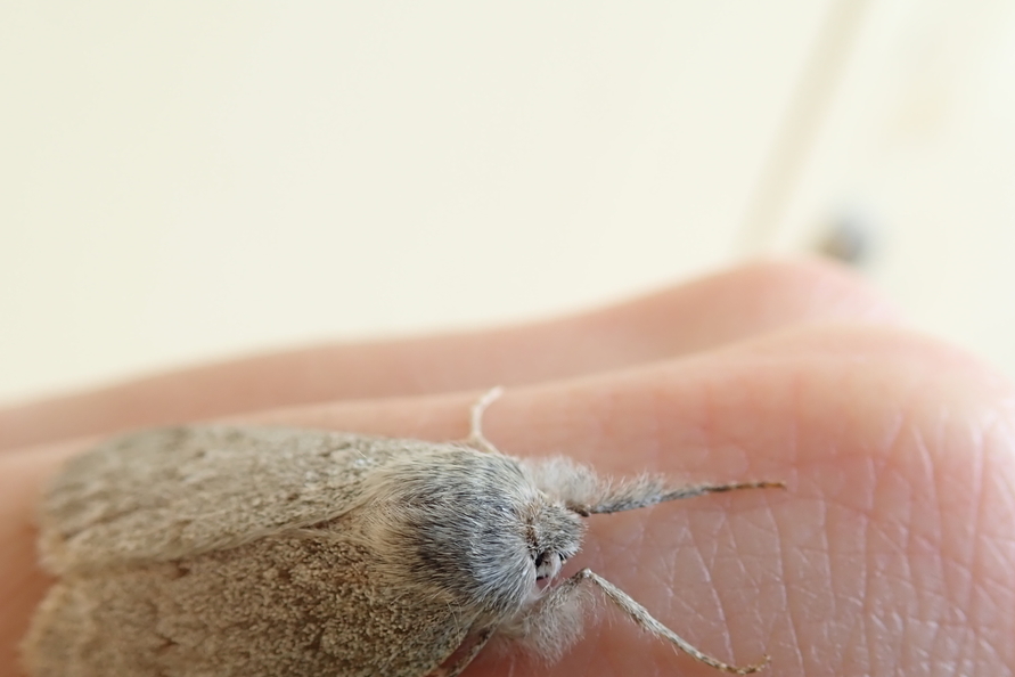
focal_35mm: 42
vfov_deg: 31.4
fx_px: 1184
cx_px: 517
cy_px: 495
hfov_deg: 46.4
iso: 100
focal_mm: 5.5
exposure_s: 1/125
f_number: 3.2
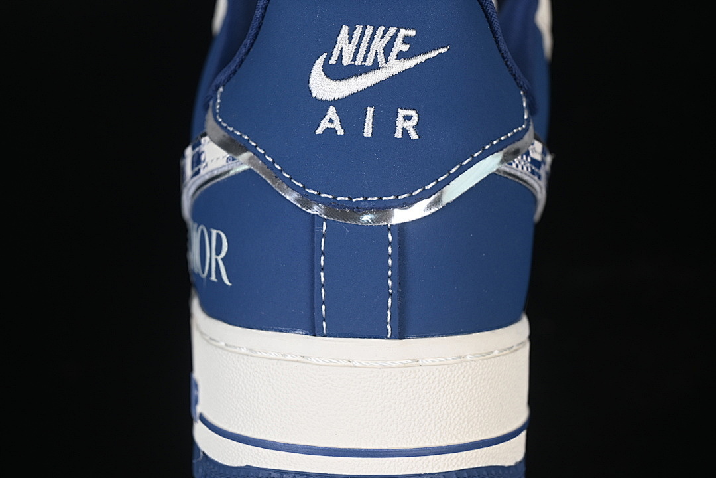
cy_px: 239
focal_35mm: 75
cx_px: 358
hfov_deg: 27.0
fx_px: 1492
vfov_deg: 18.2
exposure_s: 1/60
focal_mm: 50
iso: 160
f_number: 7.1
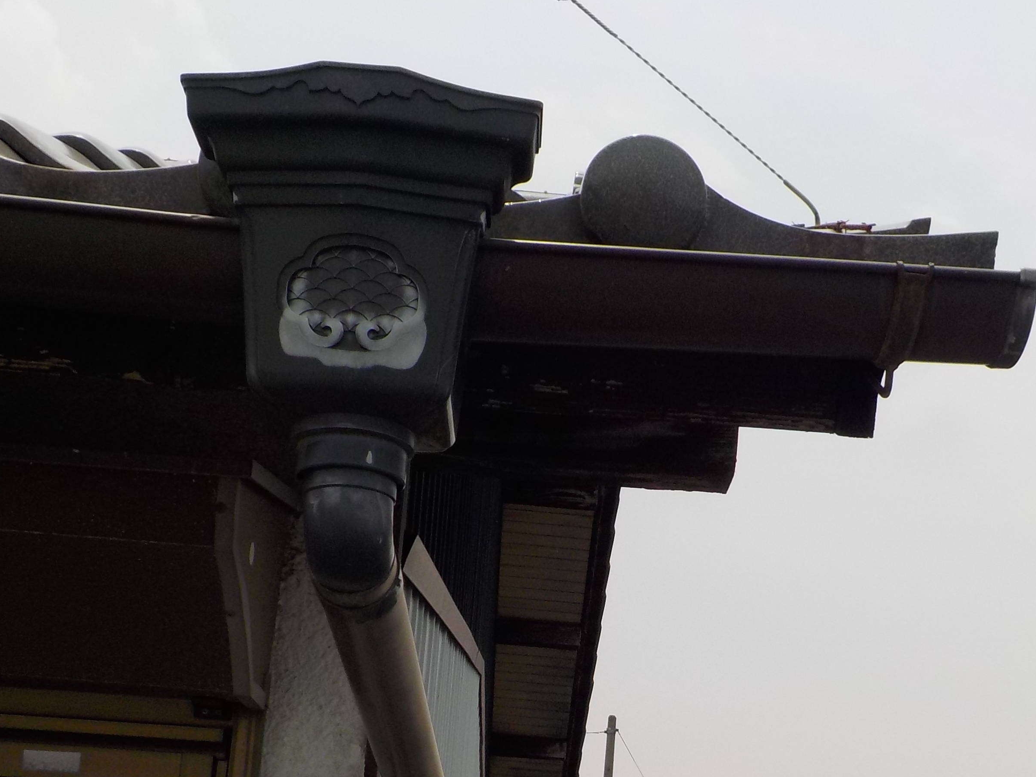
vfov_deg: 27.3
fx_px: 1556
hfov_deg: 36.7
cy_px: 652
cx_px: 631
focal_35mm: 52
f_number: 3.3
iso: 125
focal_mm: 4.1
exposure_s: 1/2000
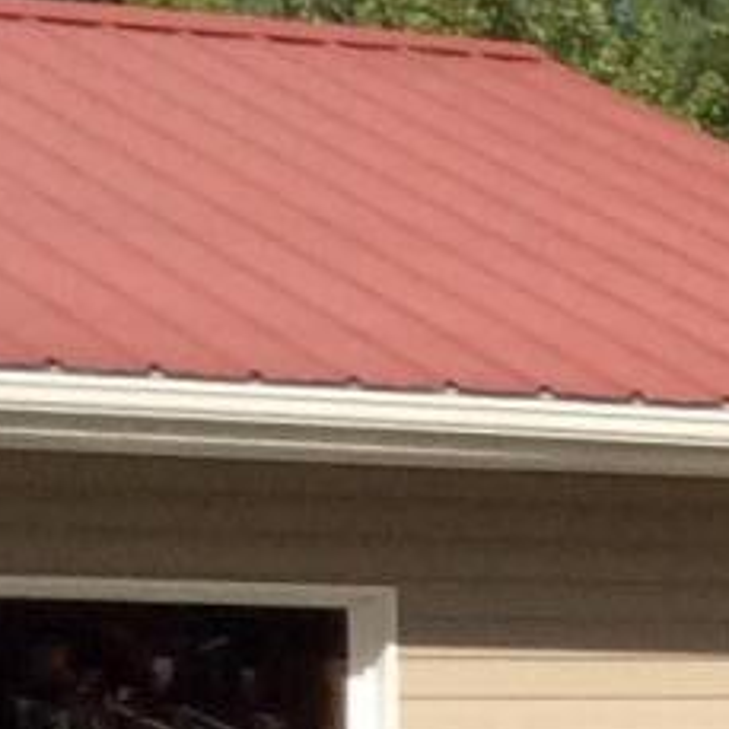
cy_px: 1039
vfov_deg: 6.8
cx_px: 2623
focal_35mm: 254
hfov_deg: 6.1
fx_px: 6052
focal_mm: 3.3
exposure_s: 1/1972
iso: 32
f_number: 2.4
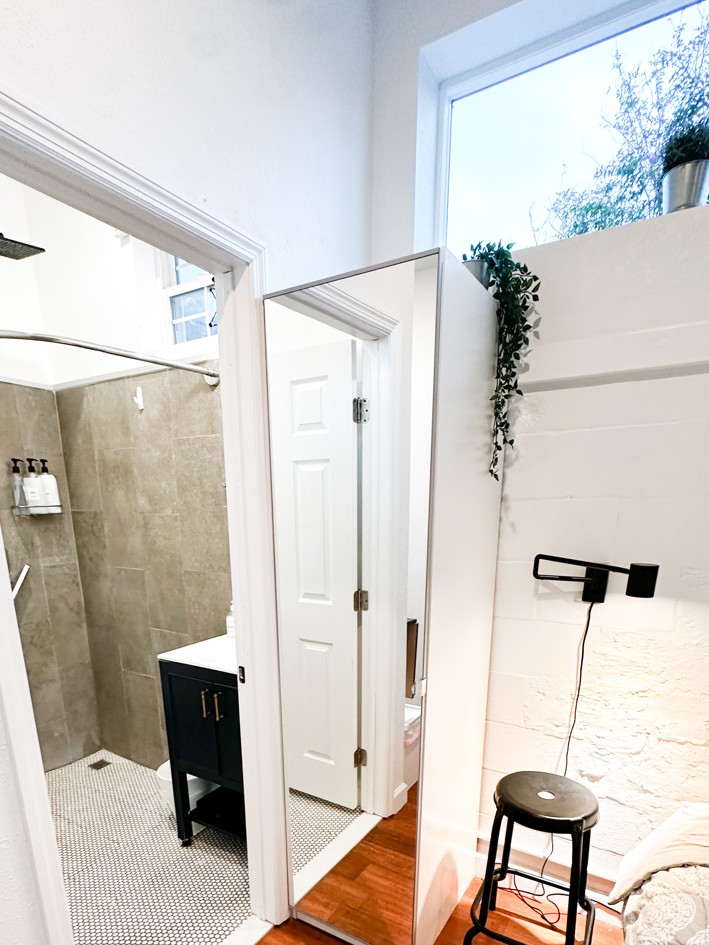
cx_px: 336
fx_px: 546
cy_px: 664
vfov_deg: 77.8
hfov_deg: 65.9
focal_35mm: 20
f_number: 2.2
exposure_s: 1/60
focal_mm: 2.22
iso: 200
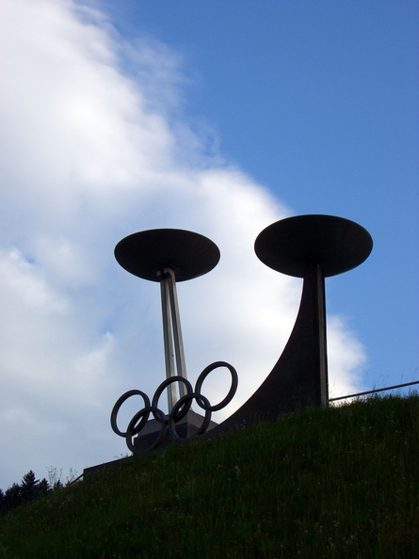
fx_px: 1276
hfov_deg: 18.6
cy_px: 280
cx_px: 210
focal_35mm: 79
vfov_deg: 24.7
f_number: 4.1
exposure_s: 1/200
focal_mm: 12.8
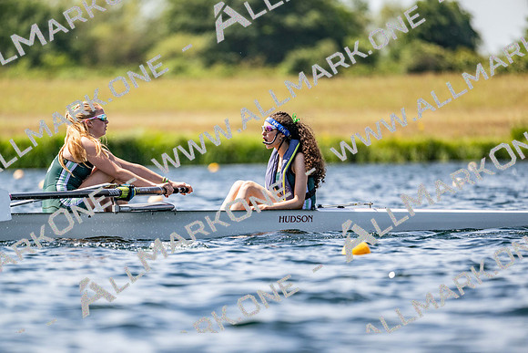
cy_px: 176
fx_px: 5868
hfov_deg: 5.2
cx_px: 264
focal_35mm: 400
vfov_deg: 3.4
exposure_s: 1/2500
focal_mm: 400
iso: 250
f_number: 4.5
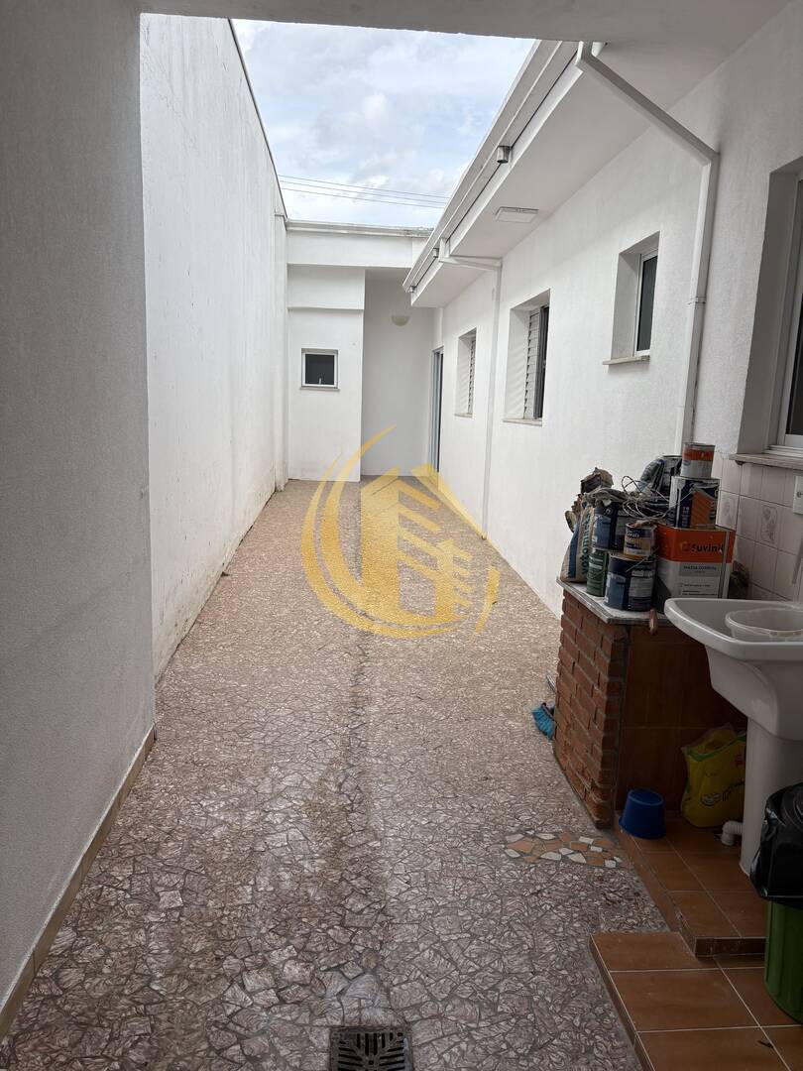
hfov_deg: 53.1
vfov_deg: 67.3
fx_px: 804
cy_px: 536
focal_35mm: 26
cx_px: 402
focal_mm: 5.96
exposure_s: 1/1550
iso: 50
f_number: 1.6
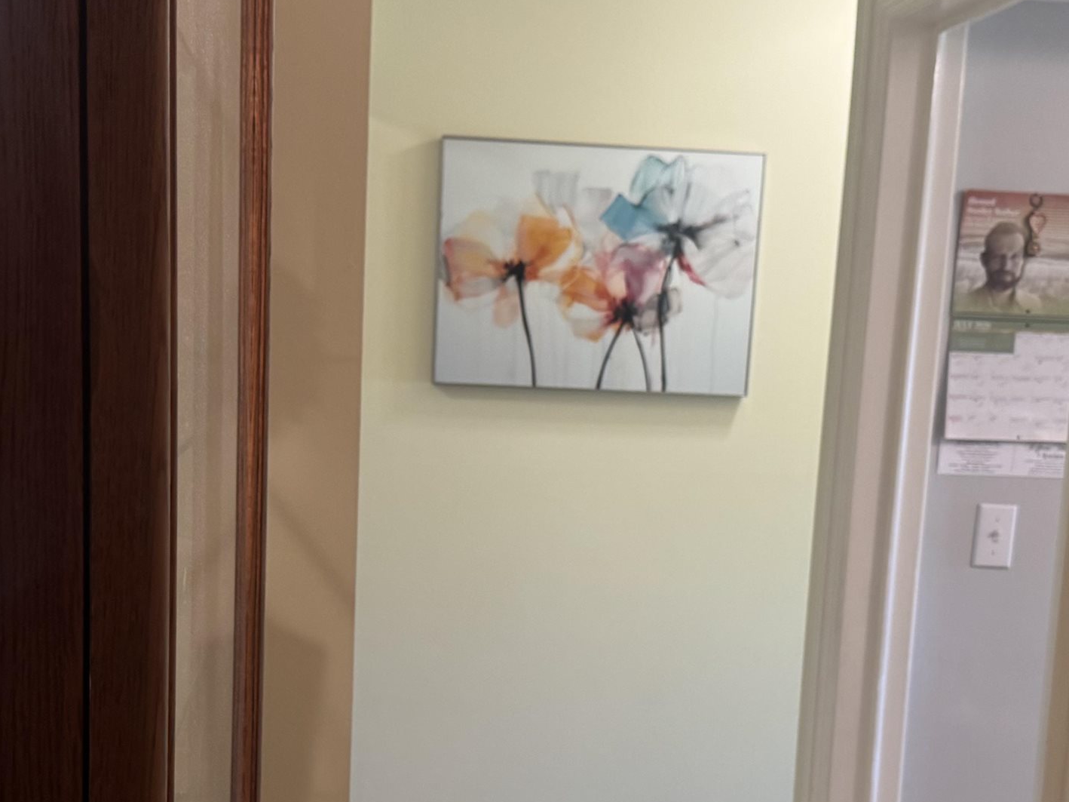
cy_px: 584
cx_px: 454
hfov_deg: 36.7
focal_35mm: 52
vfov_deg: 27.7
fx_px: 1606
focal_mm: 6.76
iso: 250
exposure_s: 1/60
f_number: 1.78
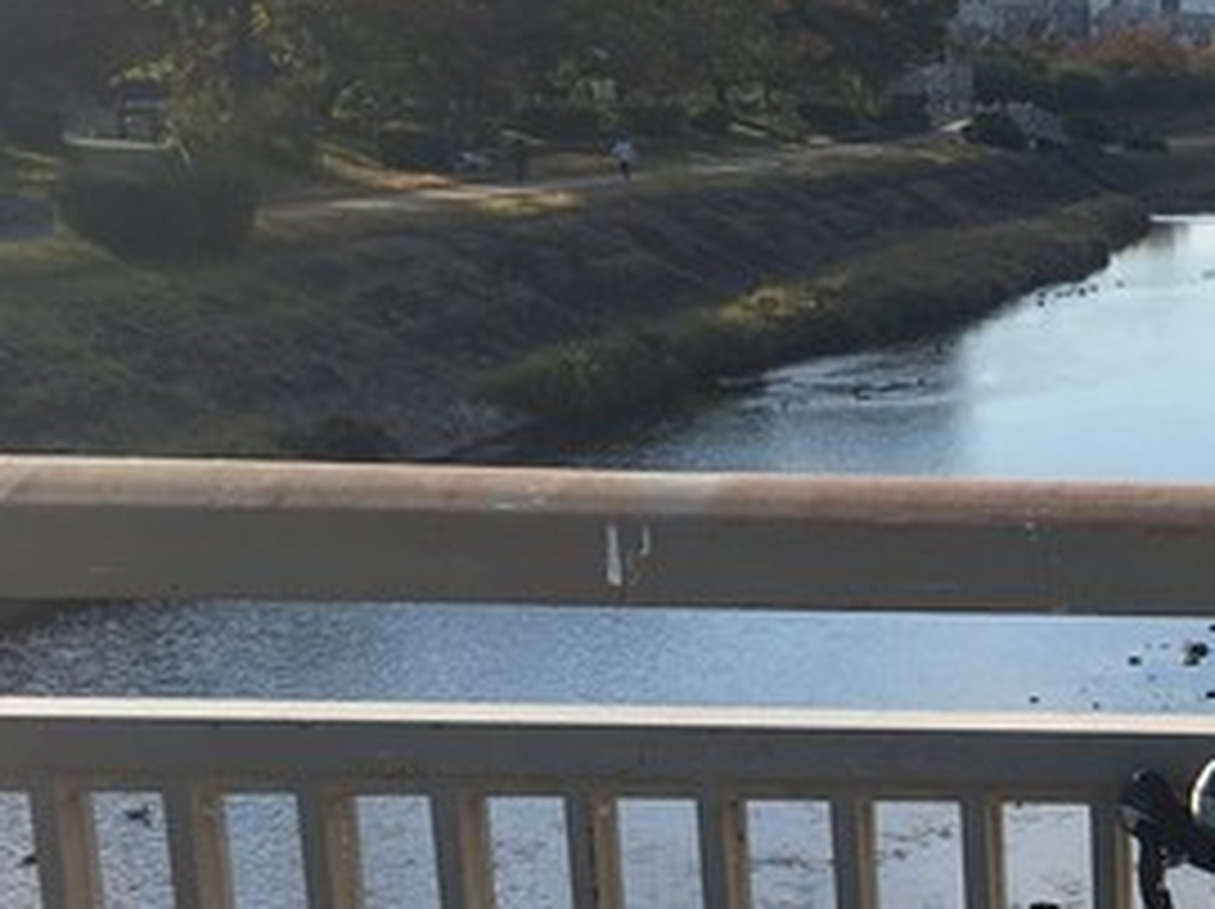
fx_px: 3016
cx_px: 1782
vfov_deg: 16.8
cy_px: 891
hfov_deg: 19.9
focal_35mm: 86
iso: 25
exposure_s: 1/1202
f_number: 2.2
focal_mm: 4.15
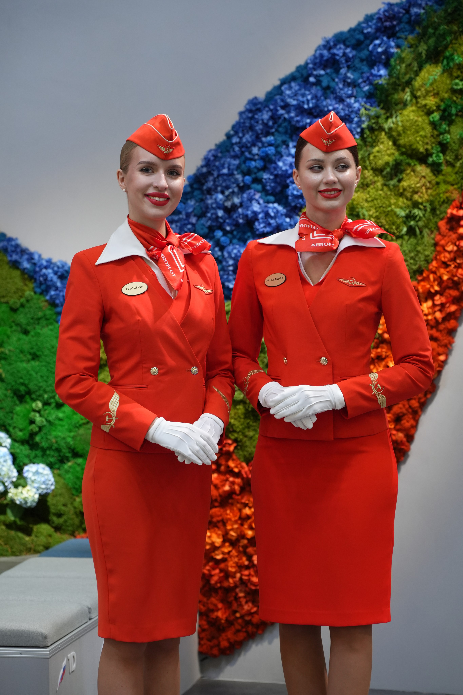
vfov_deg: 19.3
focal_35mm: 106
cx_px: 232
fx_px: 2045
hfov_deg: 12.9
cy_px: 348
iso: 1600
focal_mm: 106
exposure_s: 1/160
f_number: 5
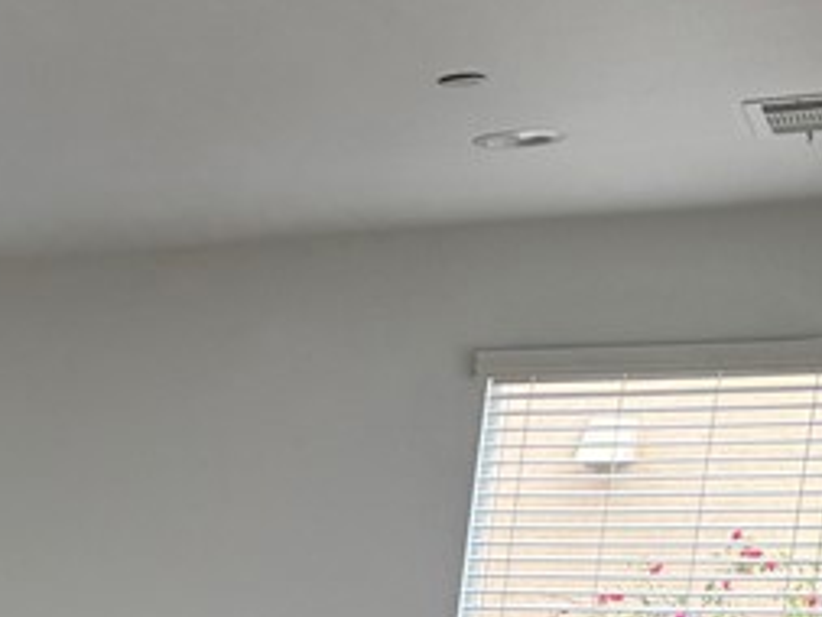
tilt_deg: -11.2
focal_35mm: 97
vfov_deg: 13.9
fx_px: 2304
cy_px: 1049
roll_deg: -1.6
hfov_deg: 16.1
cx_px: -780
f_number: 1.78
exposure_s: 1/120
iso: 160
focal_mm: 6.76
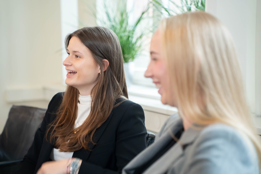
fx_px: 536
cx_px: 130
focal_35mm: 74
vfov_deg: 18.4
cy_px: 87
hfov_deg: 27.3
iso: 3200
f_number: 2.8
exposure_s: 1/100
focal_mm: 74
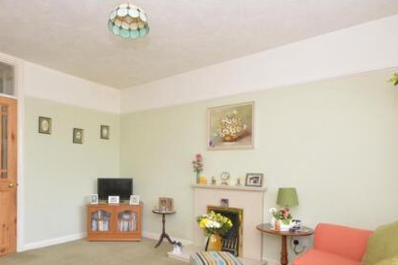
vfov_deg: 52.4
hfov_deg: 73.0
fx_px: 265
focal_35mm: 24
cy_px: 170
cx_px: 159
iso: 500
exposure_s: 1/25
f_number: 7.1
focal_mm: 10
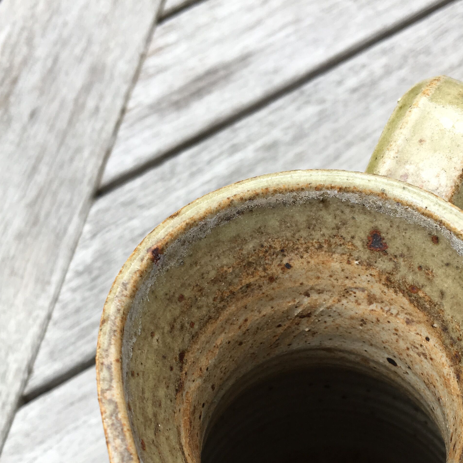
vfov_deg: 30.6
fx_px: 817
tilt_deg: -67.6
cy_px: 395
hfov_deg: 31.5
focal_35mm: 54
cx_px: 285
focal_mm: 4.15
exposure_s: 1/173
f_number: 2.2
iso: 25
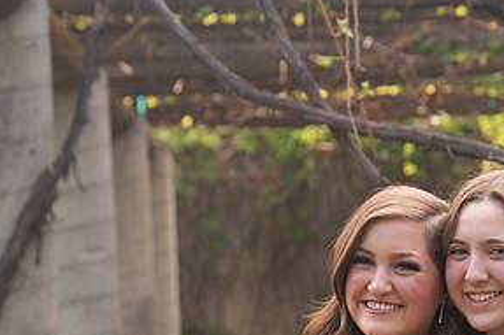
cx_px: 409
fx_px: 2602
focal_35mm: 186
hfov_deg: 11.0
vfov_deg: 7.4
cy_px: 280
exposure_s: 1/125
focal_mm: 92
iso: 400
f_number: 5
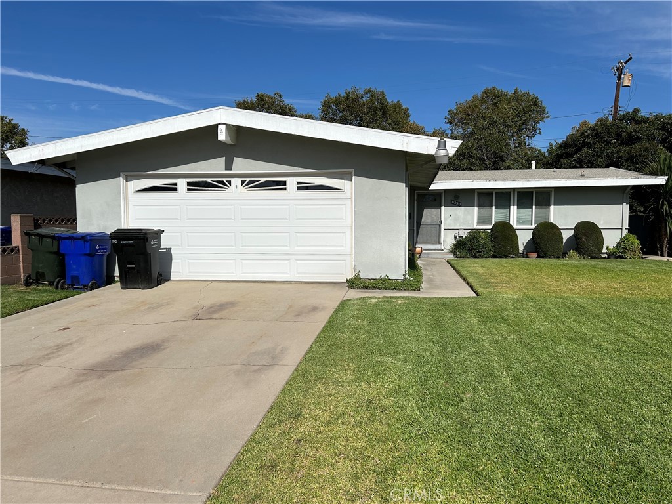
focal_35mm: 26
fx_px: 505
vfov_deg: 53.1
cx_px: 336
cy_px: 252
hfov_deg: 67.3
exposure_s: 1/9434
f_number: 1.5
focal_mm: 5.7
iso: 50
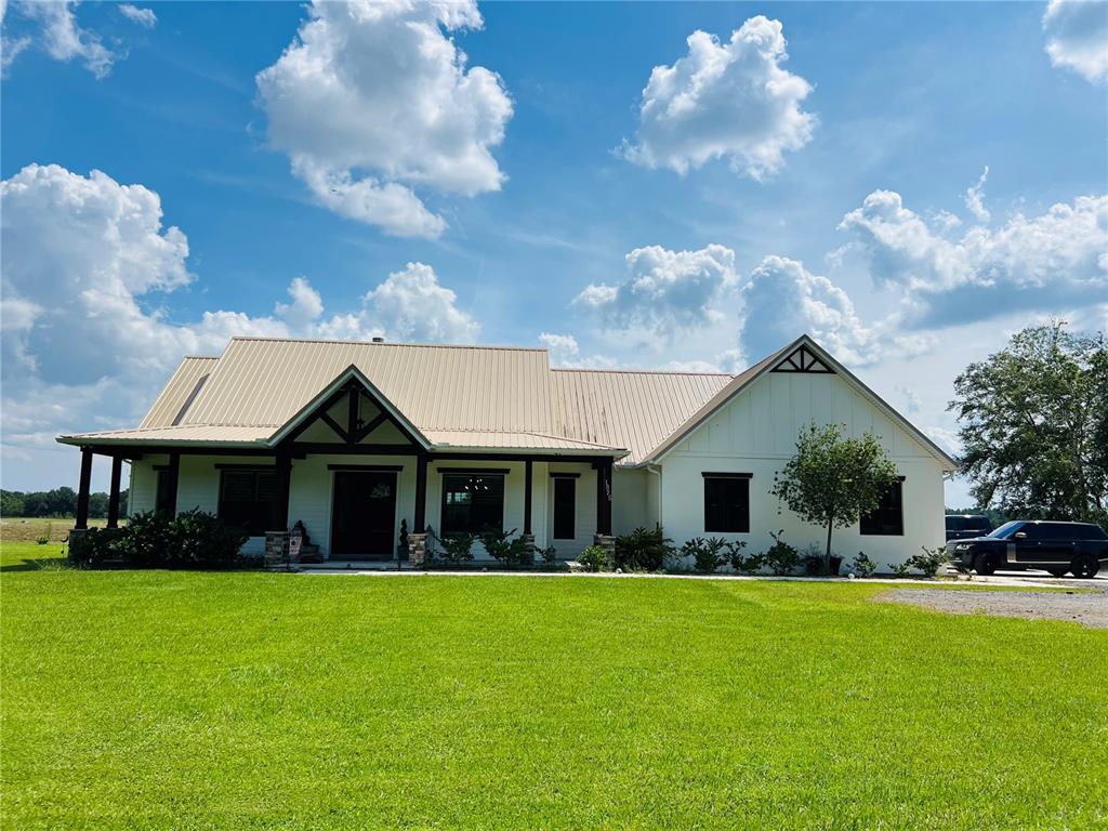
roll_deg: -1.0
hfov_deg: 67.3
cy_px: 416
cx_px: 554
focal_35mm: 26
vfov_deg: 53.1
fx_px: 832
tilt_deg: +6.4
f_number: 1.5
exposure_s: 1/9434
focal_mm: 5.7
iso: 50
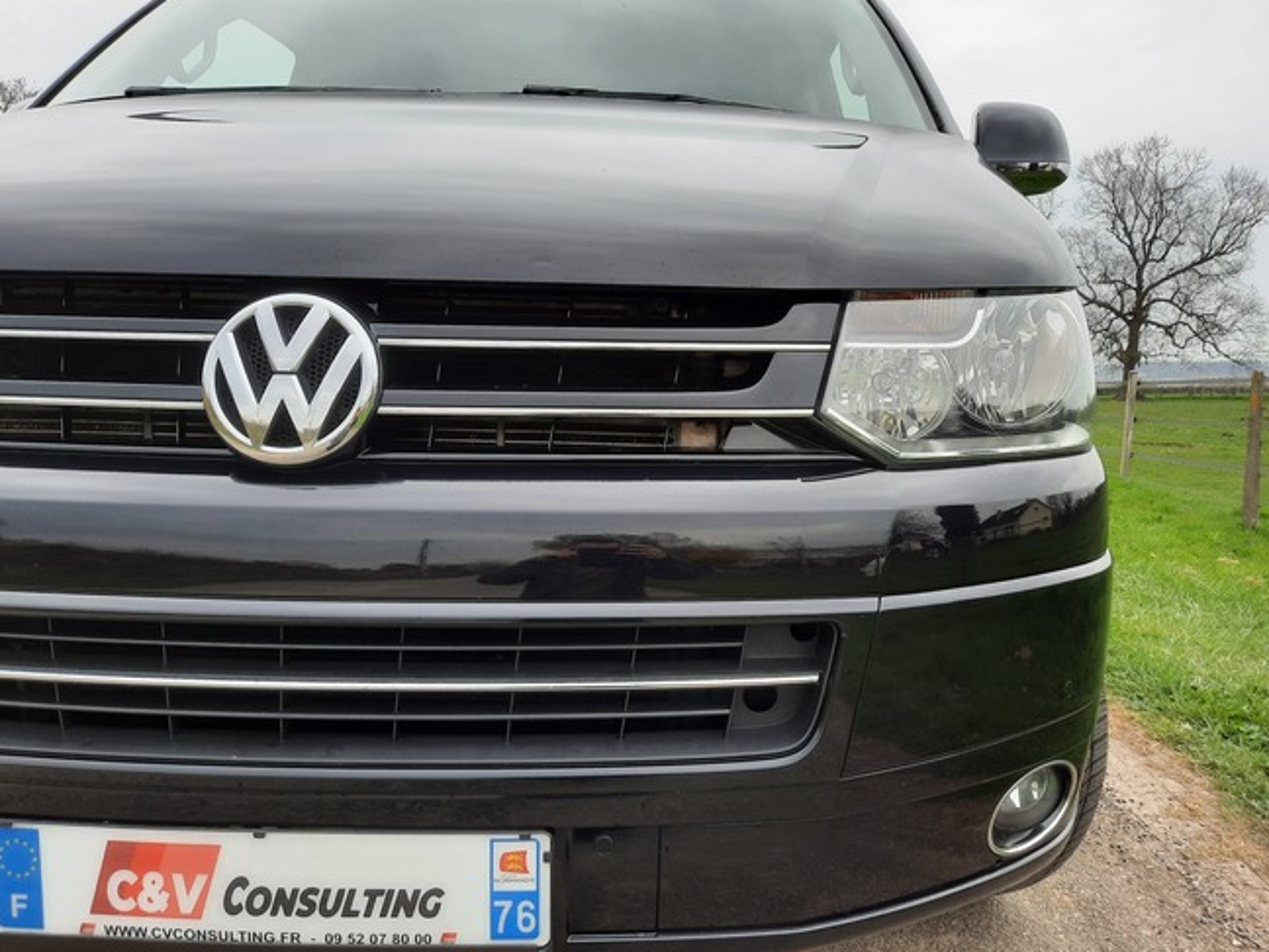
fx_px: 990
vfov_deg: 51.4
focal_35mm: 27
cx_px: 652
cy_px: 477
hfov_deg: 65.3
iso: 32
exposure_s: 1/212
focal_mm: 4.6
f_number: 2
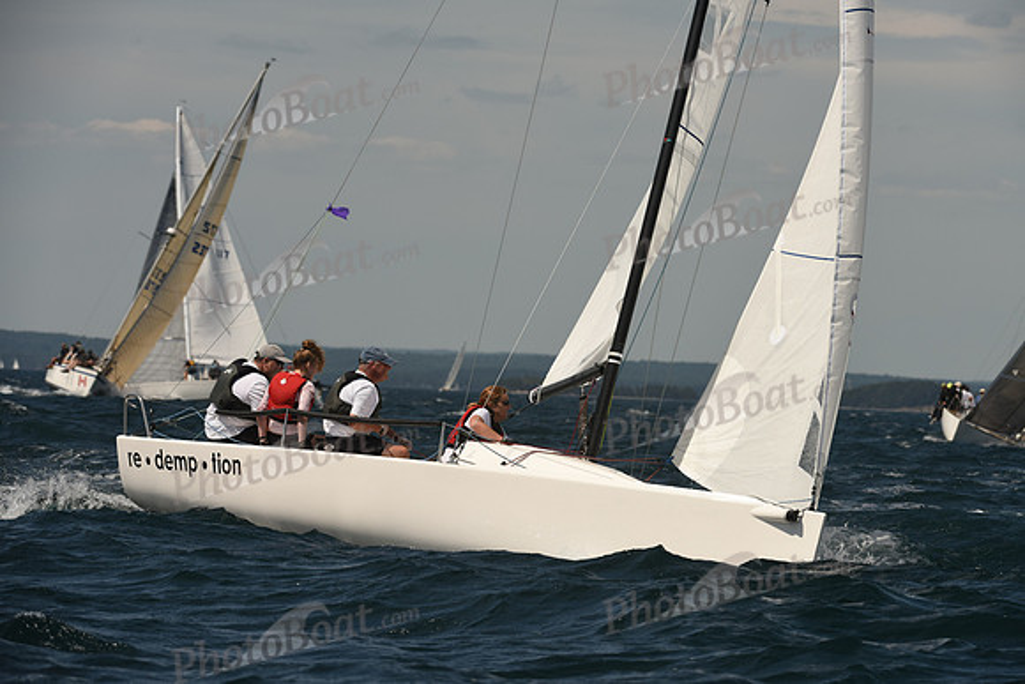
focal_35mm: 250
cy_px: 342
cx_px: 512
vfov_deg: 5.5
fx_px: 7119
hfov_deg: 8.2
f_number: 8
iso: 250
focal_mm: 250
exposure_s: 1/1000
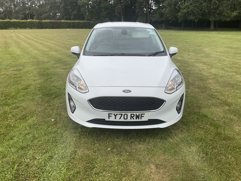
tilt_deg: -17.4
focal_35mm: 29
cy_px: 90
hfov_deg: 61.7
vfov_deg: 48.2
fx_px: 202
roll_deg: +0.0
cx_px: 120
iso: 16
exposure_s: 1/1577
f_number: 1.8
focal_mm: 3
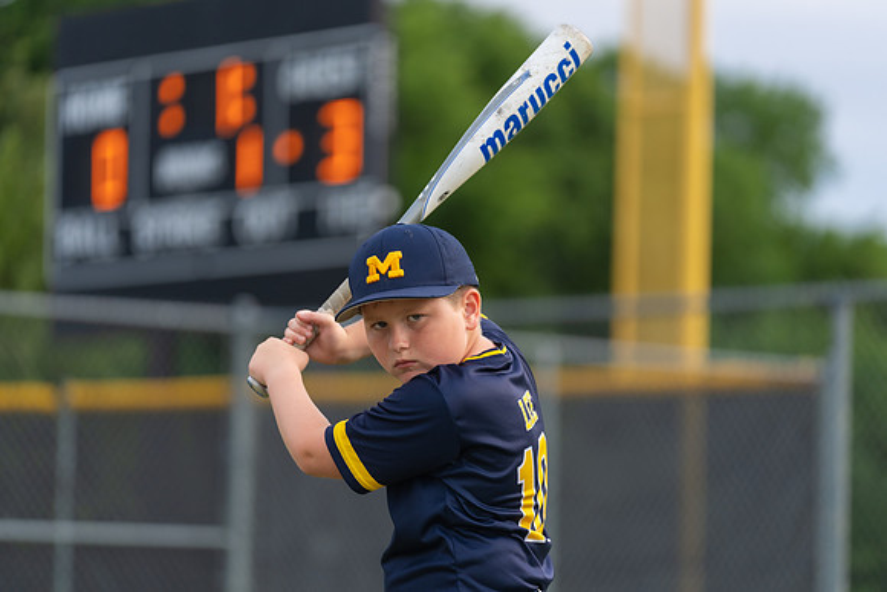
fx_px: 4318
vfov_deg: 7.8
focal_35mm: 175
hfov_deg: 11.7
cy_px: 296
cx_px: 444
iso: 250
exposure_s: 1/320
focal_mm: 171
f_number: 2.8
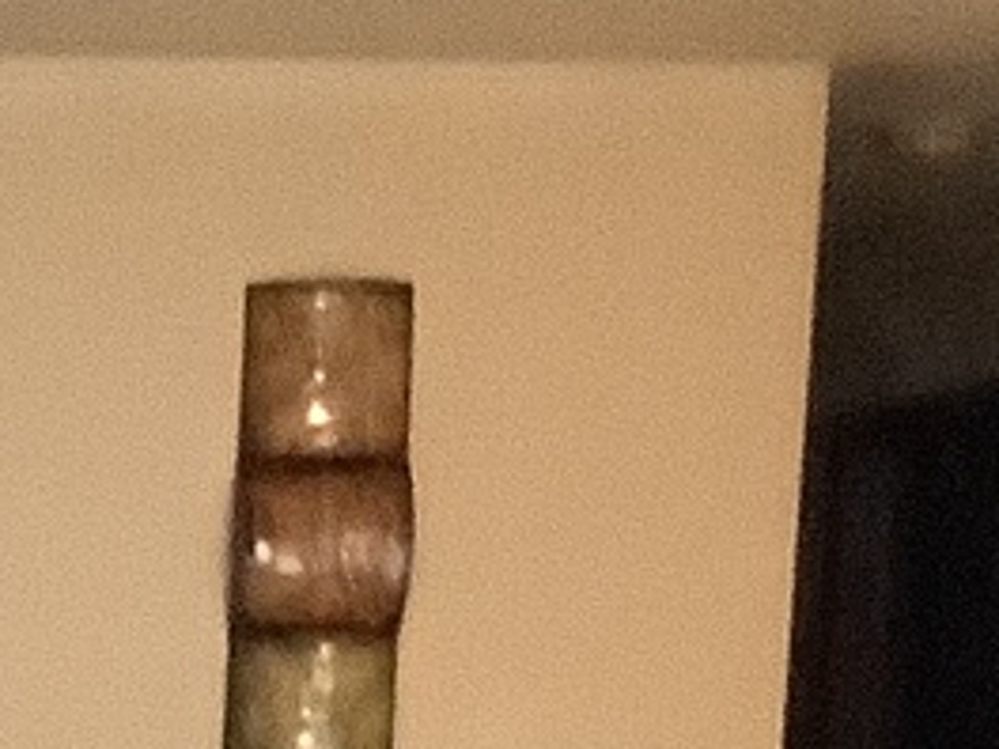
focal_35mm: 169
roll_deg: +1.5
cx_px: -1218
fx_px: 4877
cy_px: 1710
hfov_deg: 10.4
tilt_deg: -9.1
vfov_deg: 8.2
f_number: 2.4
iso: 640
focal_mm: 3.3
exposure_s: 1/30
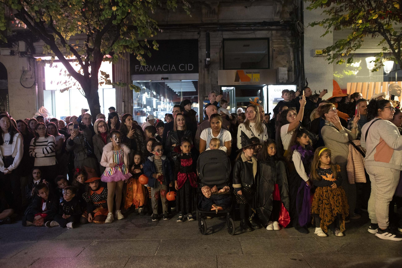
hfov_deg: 73.8
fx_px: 268
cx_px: 201
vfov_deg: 53.1
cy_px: 134
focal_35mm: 24
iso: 3200
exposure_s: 1/125
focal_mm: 24
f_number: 2.5
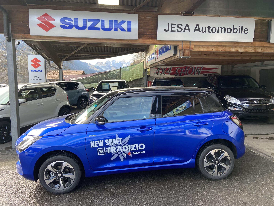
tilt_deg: -7.5
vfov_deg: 53.1
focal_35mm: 26
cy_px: 103
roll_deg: -0.1
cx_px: 137
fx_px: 206
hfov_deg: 67.3
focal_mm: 4.25
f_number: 1.8
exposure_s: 1/170
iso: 32
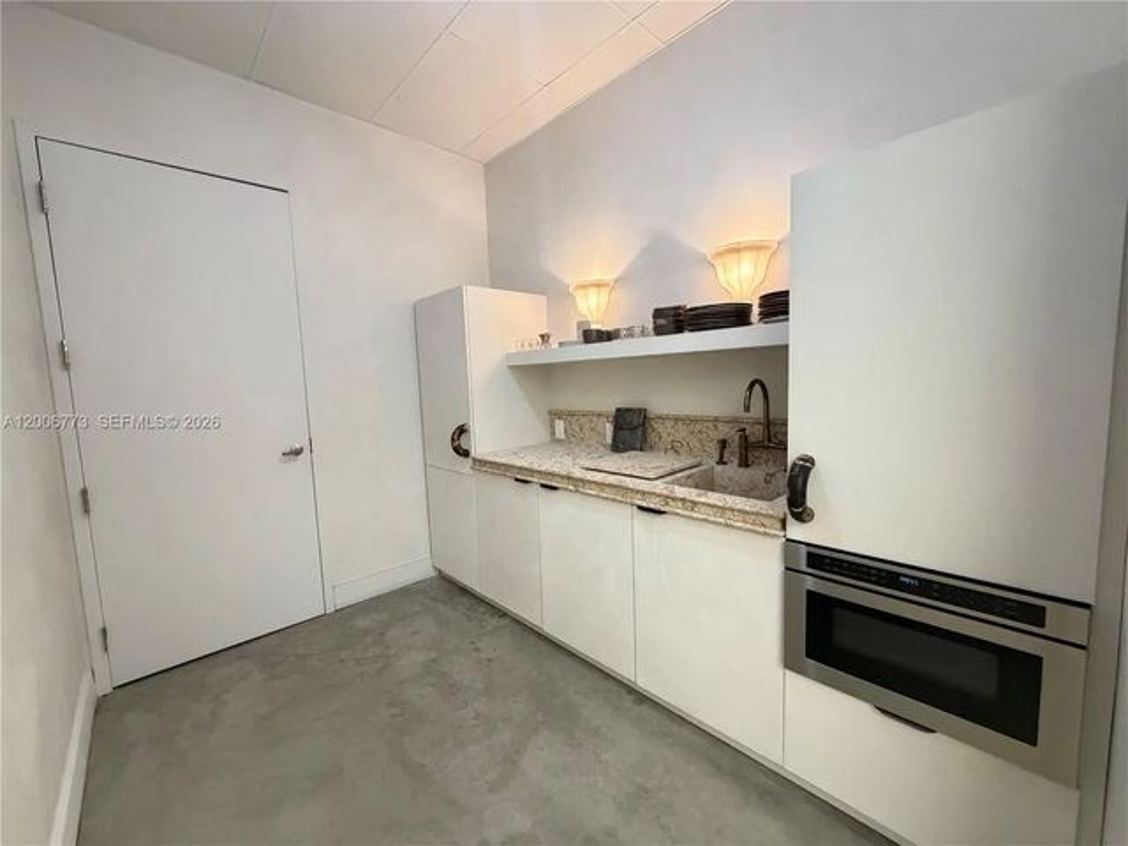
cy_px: 423
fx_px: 456
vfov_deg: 85.7
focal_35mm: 14
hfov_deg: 102.1
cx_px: 564
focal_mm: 2.22
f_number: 2.2
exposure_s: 1/60
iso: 640
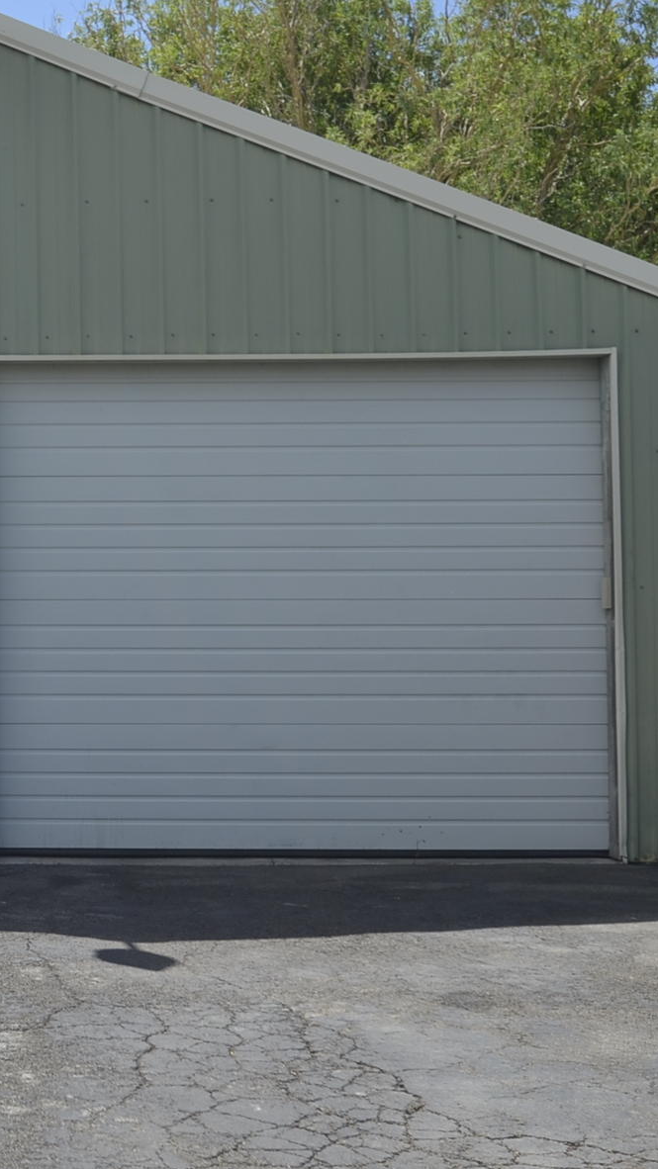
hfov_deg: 17.8
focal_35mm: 62
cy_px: 522
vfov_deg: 33.8
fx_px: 1926
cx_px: -256
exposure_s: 1/250
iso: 100
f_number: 8
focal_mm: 19
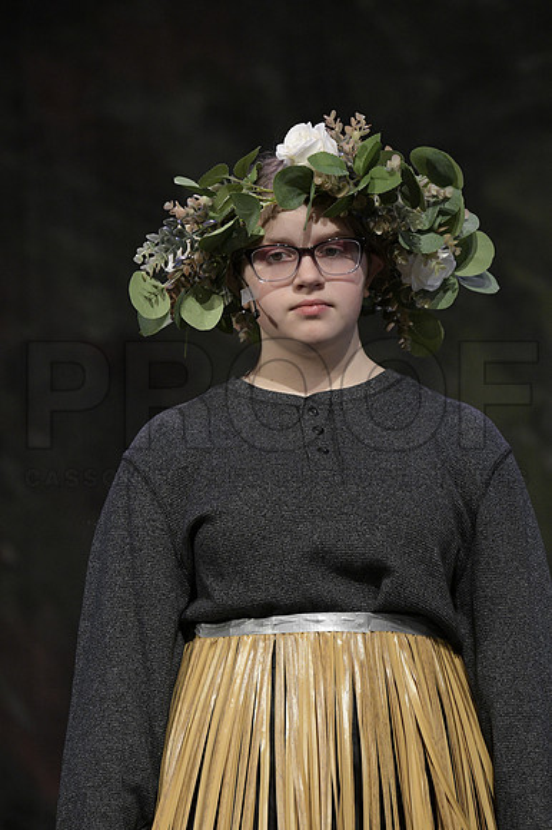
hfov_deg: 4.6
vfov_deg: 6.9
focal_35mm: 300
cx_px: 276
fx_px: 6908
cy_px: 415
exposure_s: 1/250
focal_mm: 200
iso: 1600
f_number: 3.5
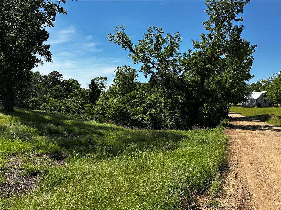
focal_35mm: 24
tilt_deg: -0.1
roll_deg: -0.2
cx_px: 140
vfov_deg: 56.8
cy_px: 105
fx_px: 195
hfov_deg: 71.6
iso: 80
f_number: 1.78
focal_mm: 6.86
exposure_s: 1/3861
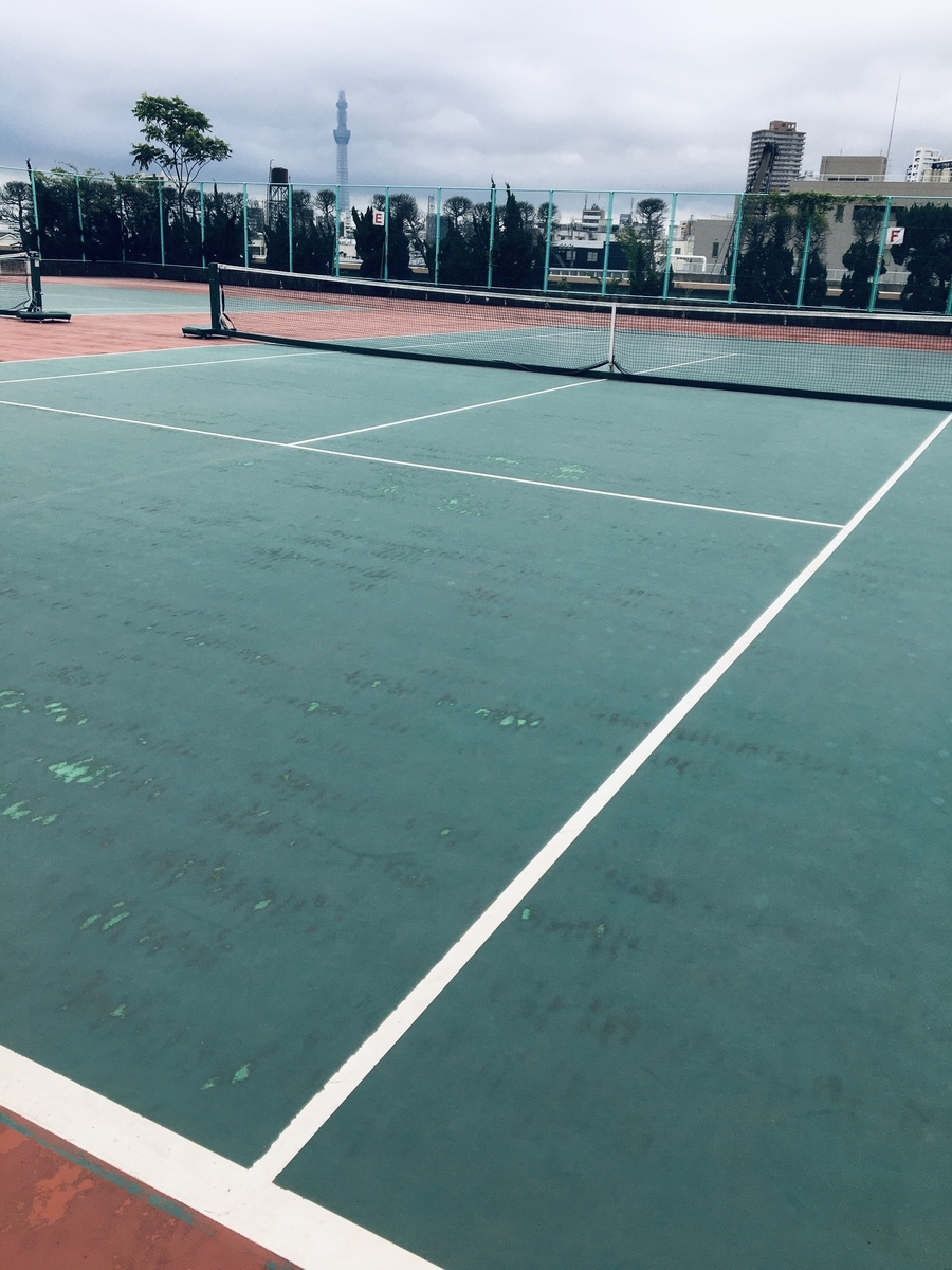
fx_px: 1063
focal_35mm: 29
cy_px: 635
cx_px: 476
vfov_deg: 61.7
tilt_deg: -18.8
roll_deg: -2.1
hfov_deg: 48.2
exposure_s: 1/538
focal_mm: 4.15
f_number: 2.2
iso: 25
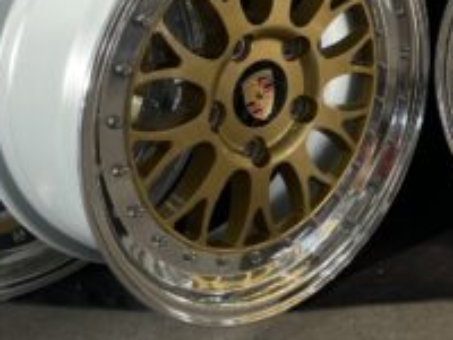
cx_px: 428
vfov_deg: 27.5
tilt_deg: -15.9
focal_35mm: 52
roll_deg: -1.1
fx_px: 680
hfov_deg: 34.3
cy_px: 73
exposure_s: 1/121
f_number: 1.6
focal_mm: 4.2
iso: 40
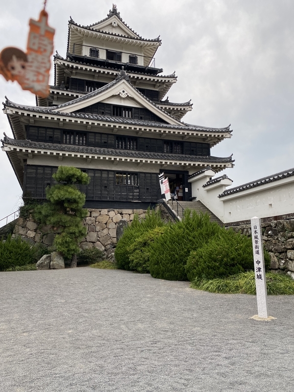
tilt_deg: +10.7
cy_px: 196
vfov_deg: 67.3
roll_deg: +0.2
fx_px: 294
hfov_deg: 53.1
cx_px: 147
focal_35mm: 26
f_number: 1.8
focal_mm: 4.25
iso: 32
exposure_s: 1/428
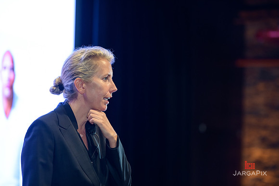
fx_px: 1201
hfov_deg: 13.2
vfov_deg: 8.9
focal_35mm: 155
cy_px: 93
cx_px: 140
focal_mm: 155
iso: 1600
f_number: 3.2
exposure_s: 1/160
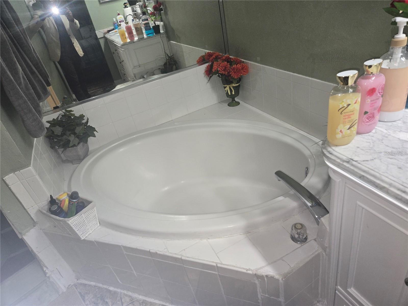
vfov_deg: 58.9
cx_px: 204
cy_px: 153
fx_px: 271
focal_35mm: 23
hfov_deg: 73.9
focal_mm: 5.4
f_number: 1.8
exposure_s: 1/60
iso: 100
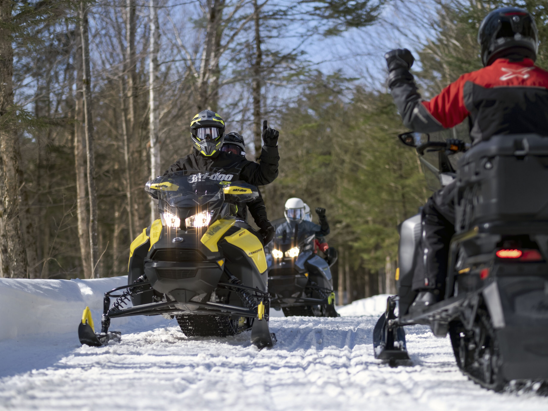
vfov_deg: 16.2
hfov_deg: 21.5
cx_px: 285
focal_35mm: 91
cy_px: 205
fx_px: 1441
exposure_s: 1/5800
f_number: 1.6
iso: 250
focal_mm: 56
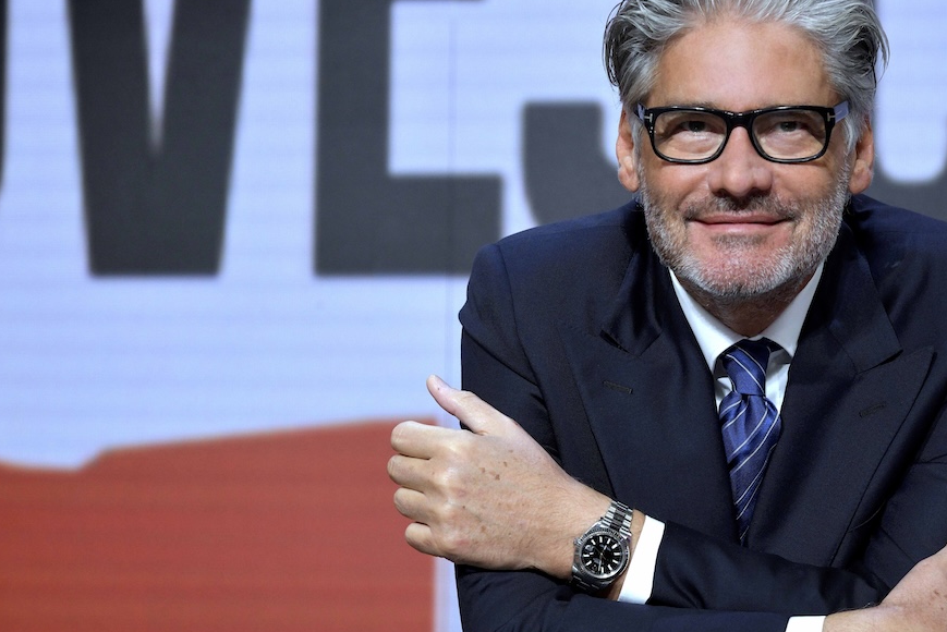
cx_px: 557
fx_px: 3342
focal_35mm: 127
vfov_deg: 10.8
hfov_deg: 16.1
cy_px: 311
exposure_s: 1/320
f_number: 5.6
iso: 1600
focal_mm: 92
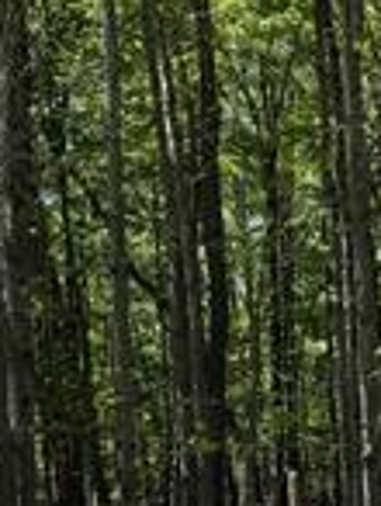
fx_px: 1536
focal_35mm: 105
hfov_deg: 12.8
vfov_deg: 18.6
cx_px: 700
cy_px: 385
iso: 80
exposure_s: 1/627
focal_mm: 6.76
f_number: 1.78
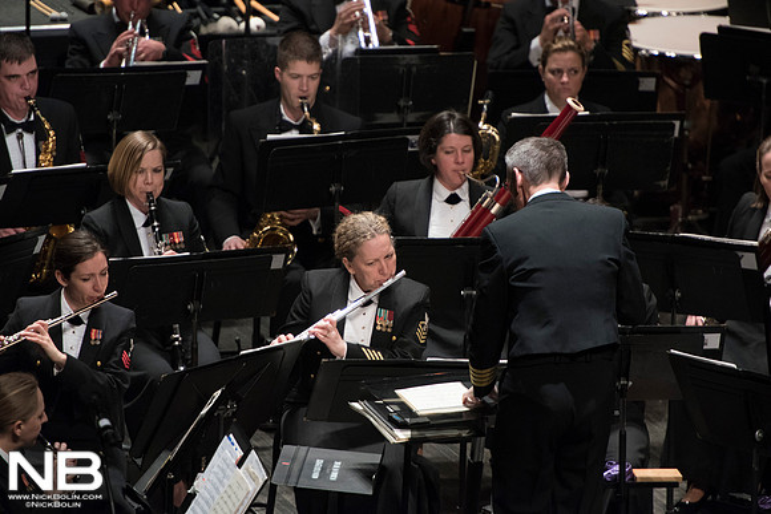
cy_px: 257
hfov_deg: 5.3
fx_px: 8354
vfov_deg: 3.5
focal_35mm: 390
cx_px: 386
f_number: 5.6
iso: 4000
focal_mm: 390
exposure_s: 1/400
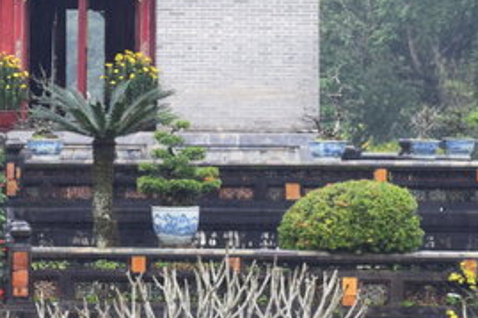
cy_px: 36
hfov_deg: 7.5
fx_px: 3556
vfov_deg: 5.1
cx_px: -300
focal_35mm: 268
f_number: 7.1
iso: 400
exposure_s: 1/30
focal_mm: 40
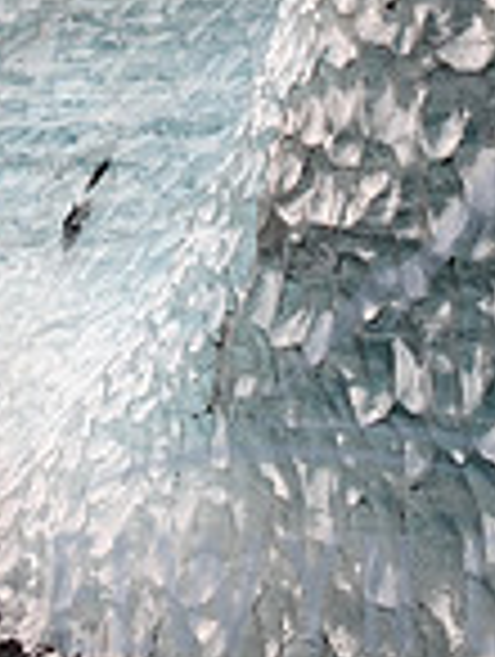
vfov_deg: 21.3
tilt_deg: +18.2
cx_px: 259
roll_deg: -1.6
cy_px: -270
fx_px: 1521
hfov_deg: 18.5
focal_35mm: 80
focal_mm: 4.25
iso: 25
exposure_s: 1/122
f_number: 1.8
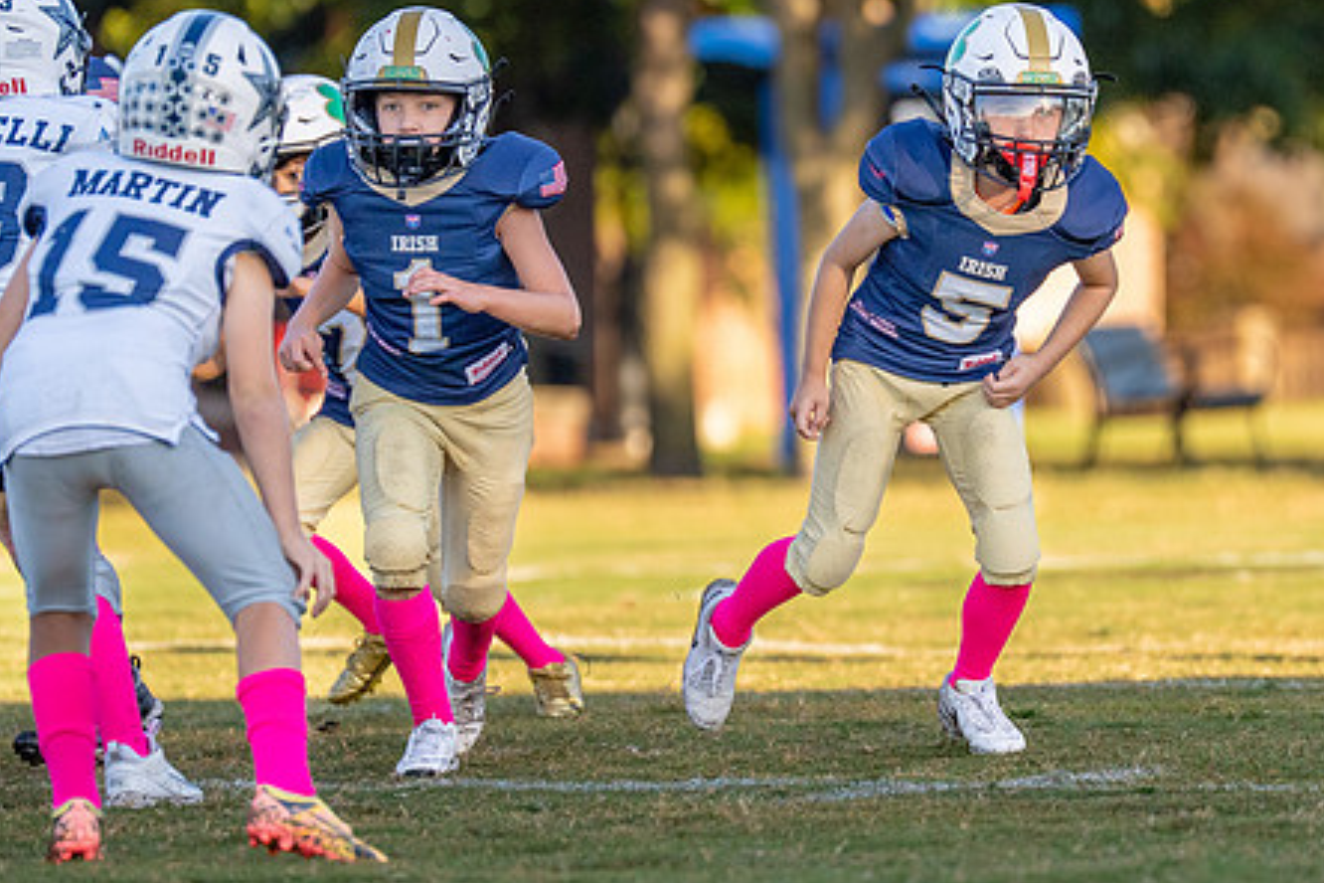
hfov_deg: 3.9
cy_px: 381
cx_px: 774
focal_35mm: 529
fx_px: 19454
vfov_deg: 2.6
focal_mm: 200
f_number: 2.8
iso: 400
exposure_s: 1/2500
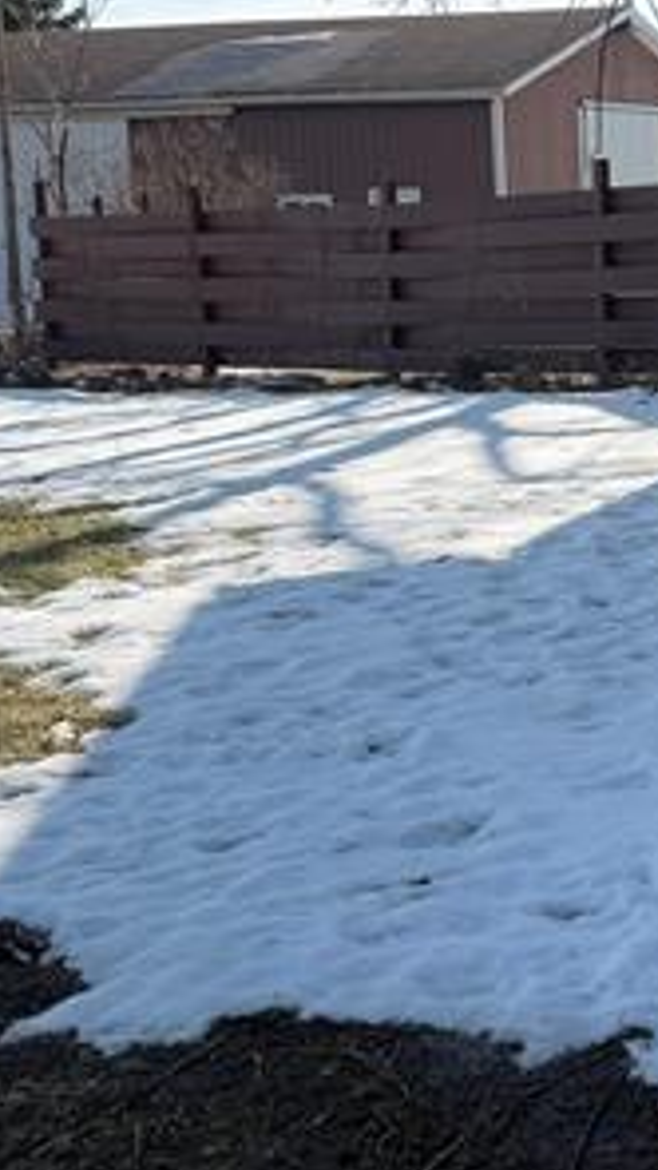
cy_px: 440
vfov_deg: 30.9
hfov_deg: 16.5
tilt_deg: -4.4
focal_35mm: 68
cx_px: 908
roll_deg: +0.7
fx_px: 2109
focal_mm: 6.76
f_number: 1.78
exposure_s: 1/4975
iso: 80
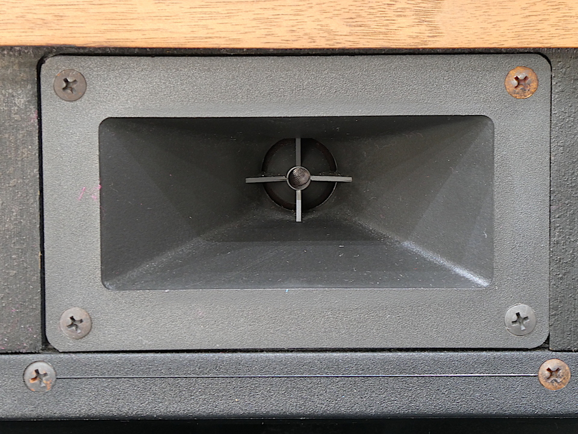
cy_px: 217
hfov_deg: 11.5
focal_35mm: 172
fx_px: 2872
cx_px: 289
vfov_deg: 8.6
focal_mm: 30.9
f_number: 5.6
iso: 200
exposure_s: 1
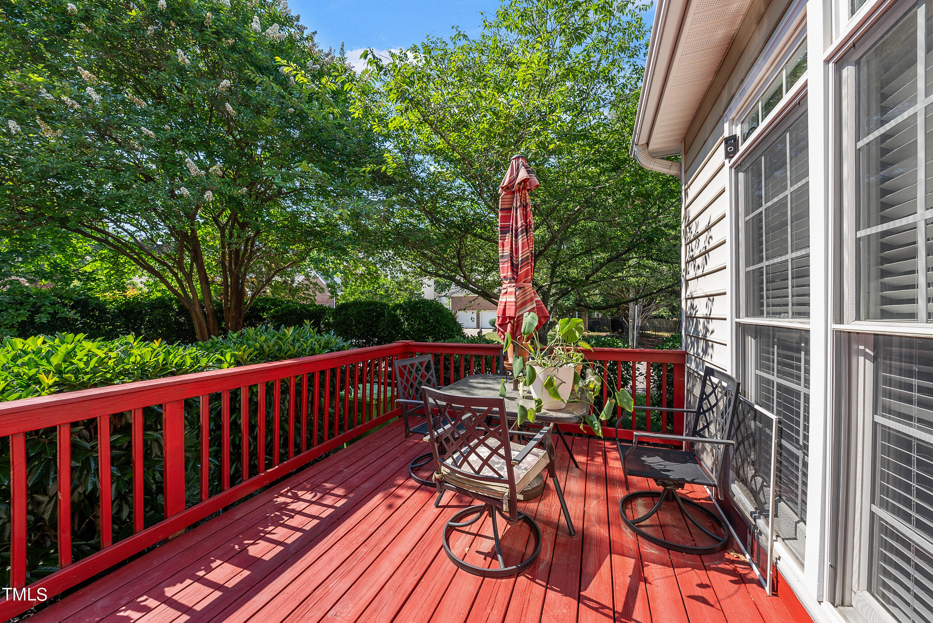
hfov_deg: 108.3
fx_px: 337
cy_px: 312
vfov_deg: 85.5
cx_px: 466
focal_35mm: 13
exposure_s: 1/30
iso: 160
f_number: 7.1
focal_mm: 13
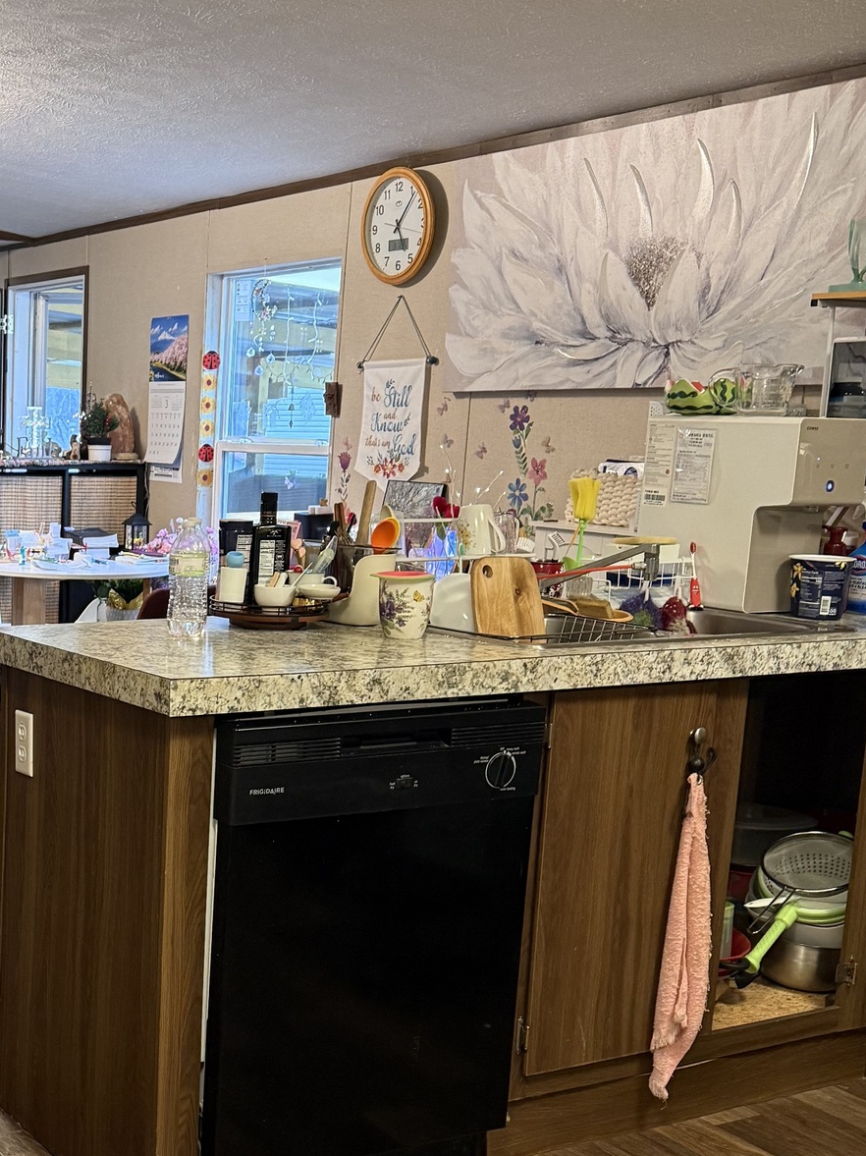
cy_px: 709
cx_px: 29
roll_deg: -0.8
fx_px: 1569
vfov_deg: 40.2
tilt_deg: -11.8
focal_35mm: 47
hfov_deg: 29.1
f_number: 1.78
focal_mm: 6.76
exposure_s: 1/60
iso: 320
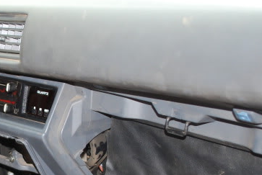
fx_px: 678
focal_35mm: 93
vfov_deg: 14.7
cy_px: 136
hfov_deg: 20.9
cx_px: -23
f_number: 4
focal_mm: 22
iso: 200
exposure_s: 1/60
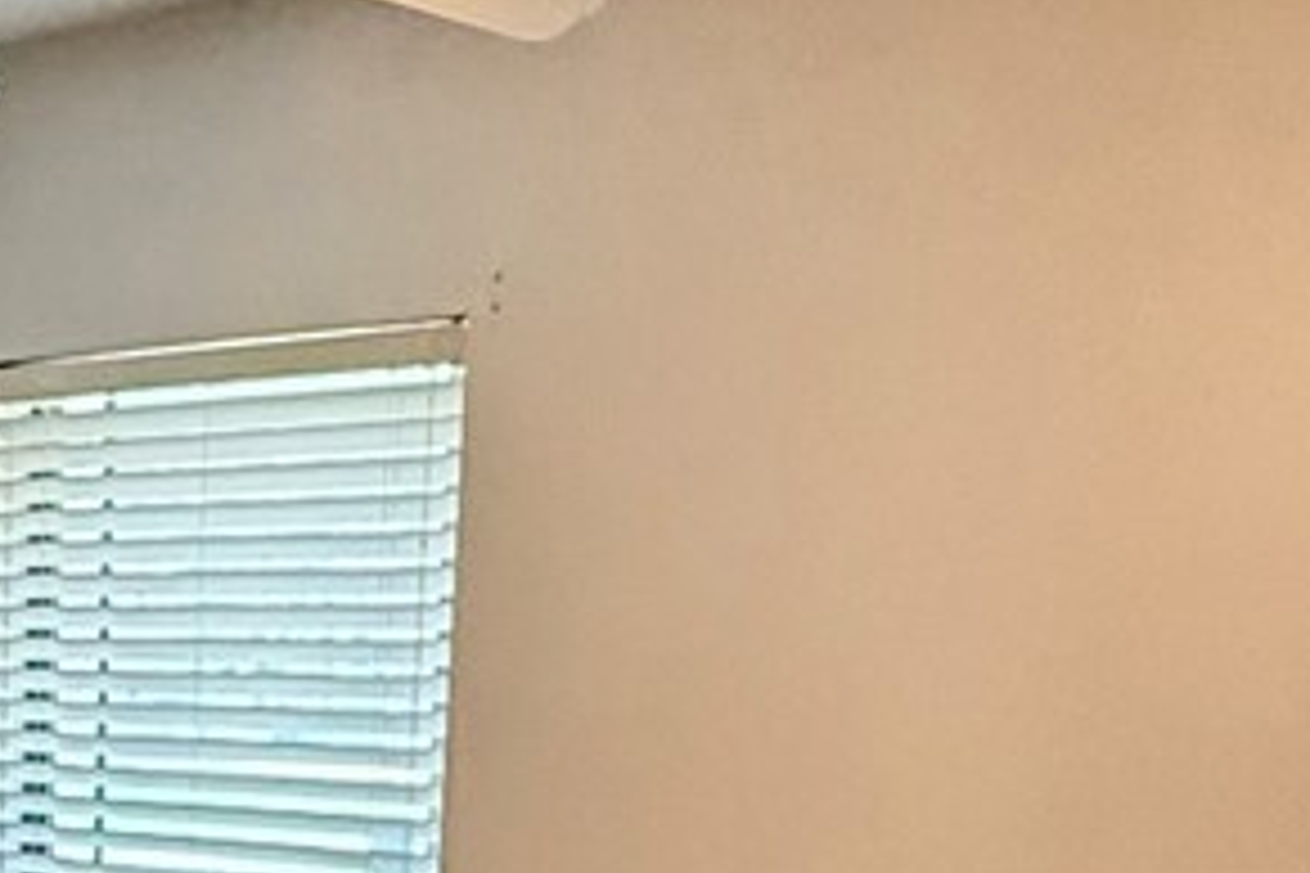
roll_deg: -0.1
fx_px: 2911
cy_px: 1296
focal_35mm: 80
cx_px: -99
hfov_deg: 23.9
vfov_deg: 15.7
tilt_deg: -11.4
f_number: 2.2
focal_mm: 2.22
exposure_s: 1/120
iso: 500
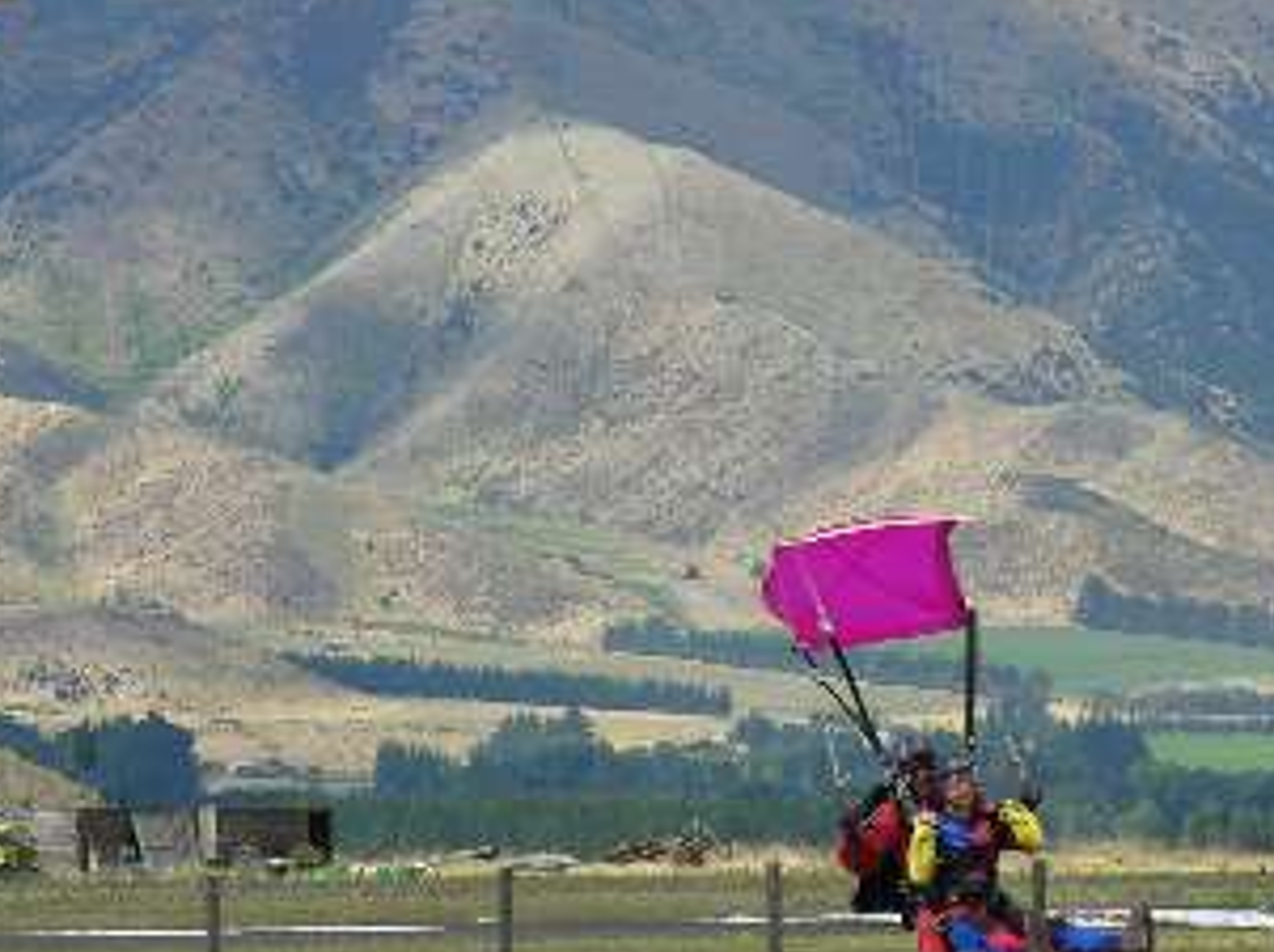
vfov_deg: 3.3
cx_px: 648
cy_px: 258
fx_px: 16358
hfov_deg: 4.5
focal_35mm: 445
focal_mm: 53.3
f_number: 7.5
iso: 50
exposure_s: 1/170
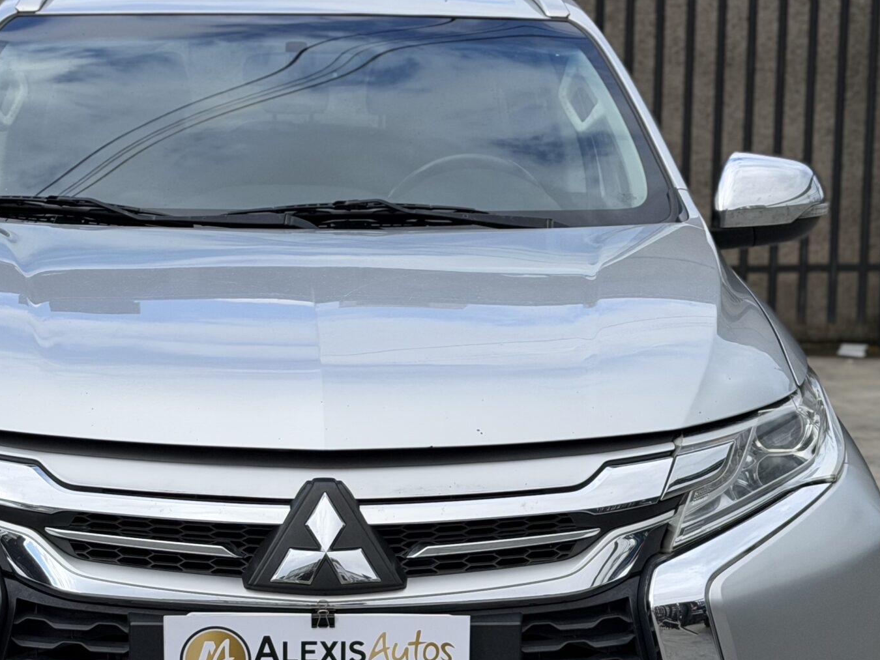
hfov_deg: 21.5
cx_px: 310
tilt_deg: -10.3
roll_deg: +0.3
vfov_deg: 16.2
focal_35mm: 91
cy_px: 463
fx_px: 2314
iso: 64
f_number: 1.78
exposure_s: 1/2667
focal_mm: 6.76
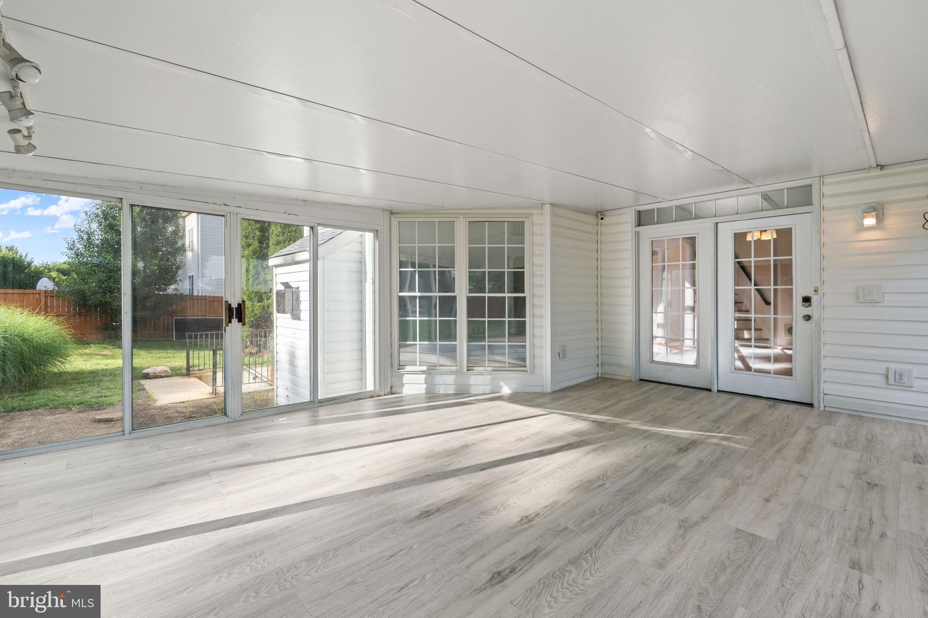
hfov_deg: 96.8
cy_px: 309
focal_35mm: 16
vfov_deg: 73.7
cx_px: 464
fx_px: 412
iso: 250
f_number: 7.1
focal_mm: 16
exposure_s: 1/15
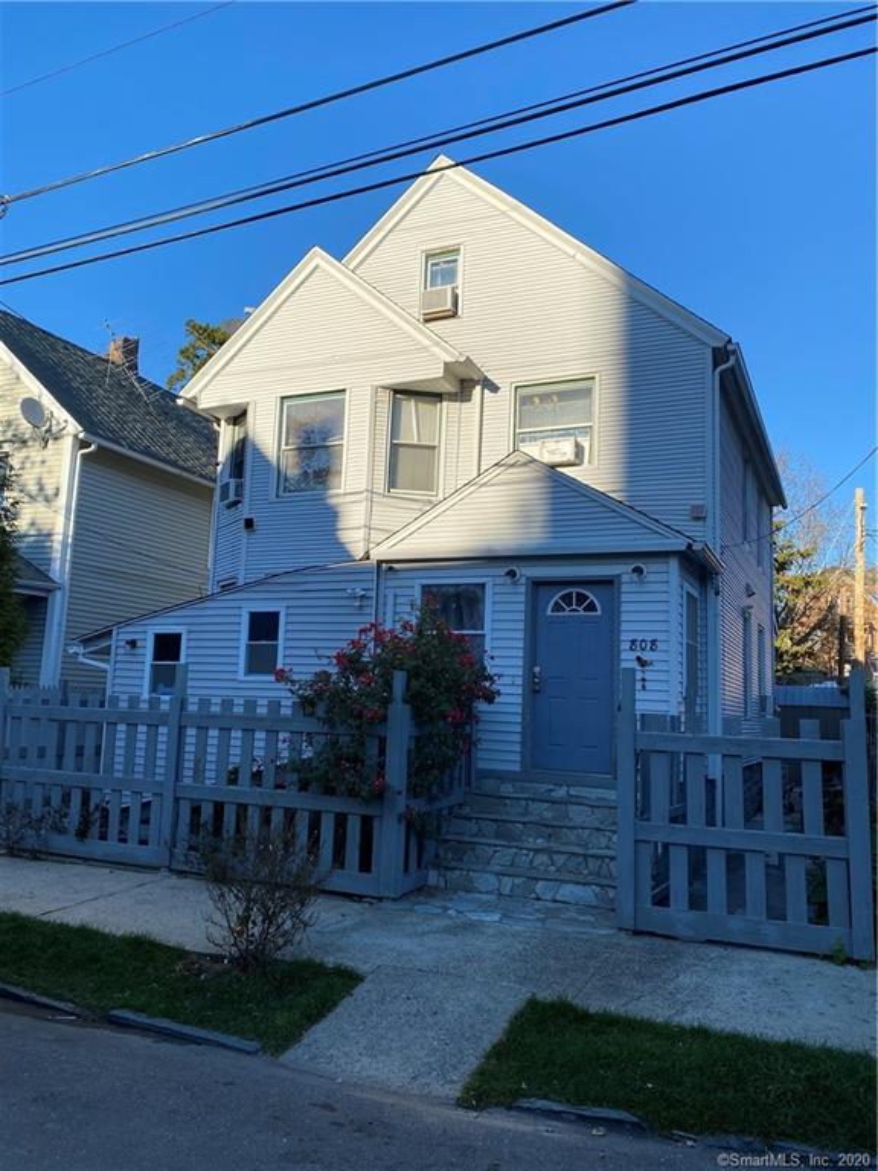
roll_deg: -2.3
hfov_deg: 53.1
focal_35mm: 26
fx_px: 879
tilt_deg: +9.0
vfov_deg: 67.3
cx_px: 439
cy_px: 586
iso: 32
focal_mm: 4.25
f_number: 1.8
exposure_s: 1/1629
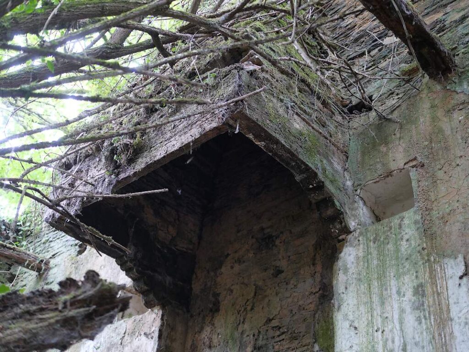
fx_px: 677
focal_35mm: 50
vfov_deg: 29.1
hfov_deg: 38.2
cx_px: 234
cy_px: 176
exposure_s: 1/60
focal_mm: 25
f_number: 1.4
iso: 320
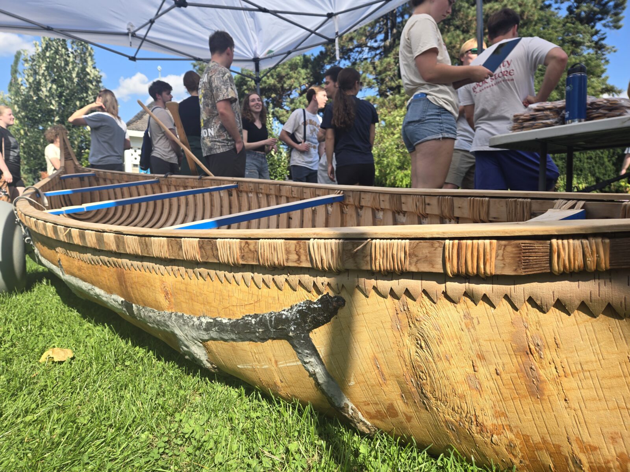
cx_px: 315
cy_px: 236
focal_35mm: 23
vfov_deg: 58.9
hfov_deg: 73.9
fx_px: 419
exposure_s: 1/1024
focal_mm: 5.4
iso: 25
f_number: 1.8
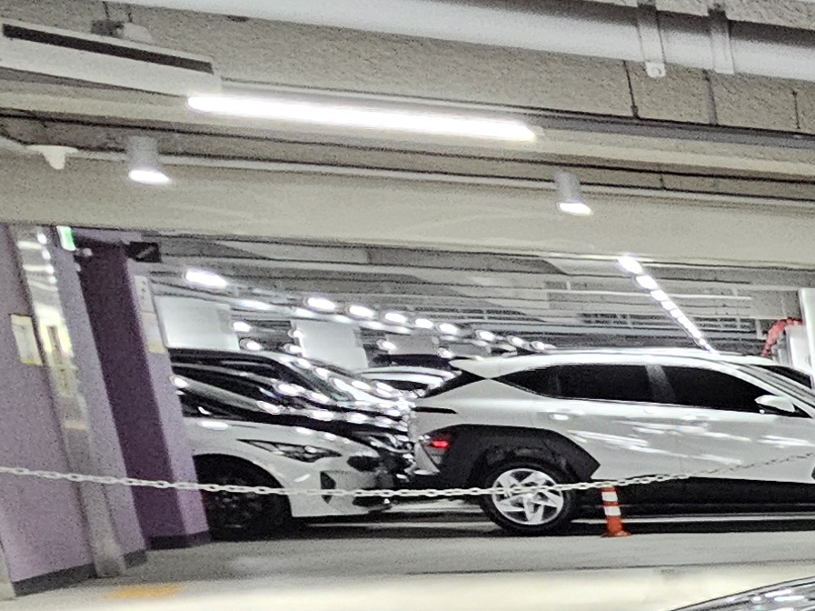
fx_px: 1365
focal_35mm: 58
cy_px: 770
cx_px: 1794
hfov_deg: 17.1
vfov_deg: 22.8
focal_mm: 2.2
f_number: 2.2
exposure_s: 1/30
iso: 640
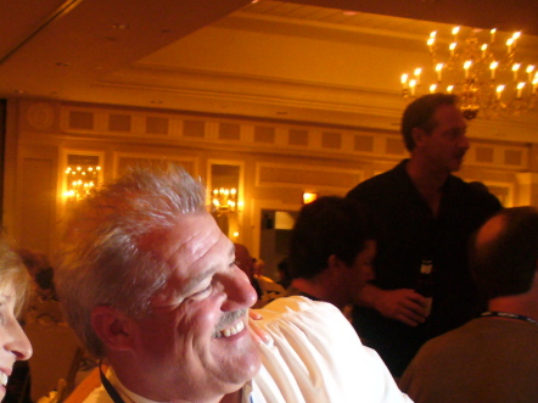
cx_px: 96
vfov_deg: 21.6
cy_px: 329
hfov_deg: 28.3
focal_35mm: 67
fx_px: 1041
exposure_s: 1/8
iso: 200
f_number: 2.8
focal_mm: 6.1
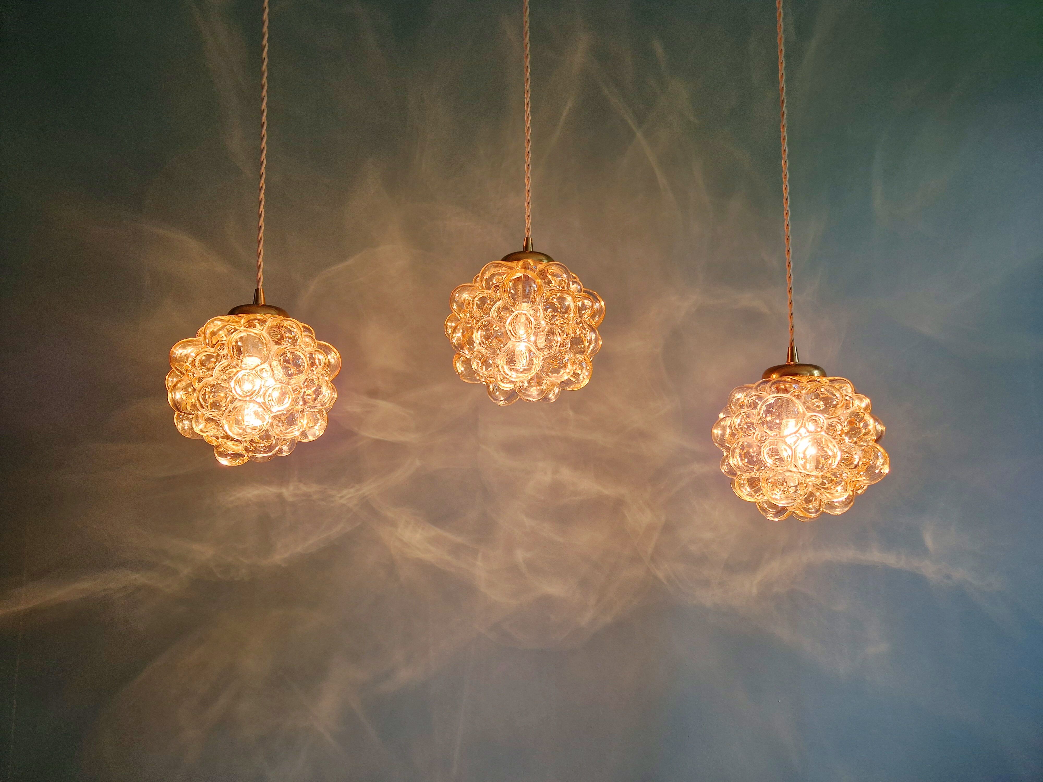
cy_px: 391
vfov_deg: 58.9
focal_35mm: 23
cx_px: 522
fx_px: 693
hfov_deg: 73.9
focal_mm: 5.4
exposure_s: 1/100
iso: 80
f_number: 1.8
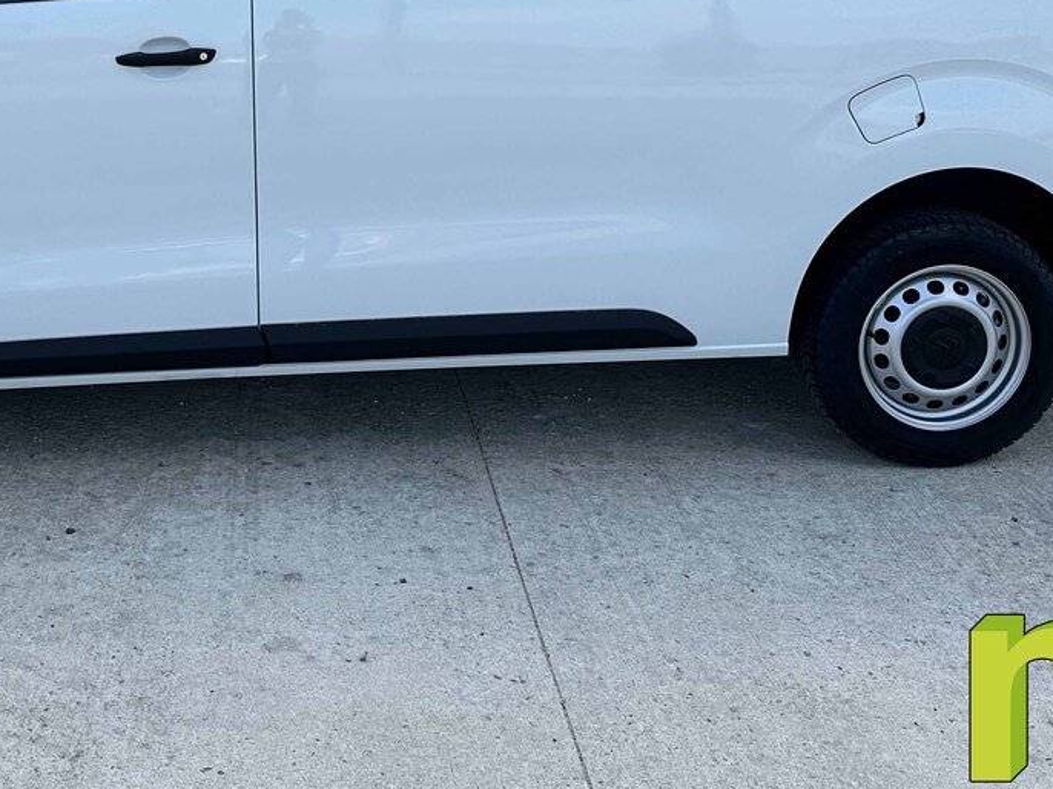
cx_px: 315
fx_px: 1490
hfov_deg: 38.3
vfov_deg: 28.5
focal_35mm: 49
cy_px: 71
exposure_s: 1/3200
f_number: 1.8
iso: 80
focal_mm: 6.86
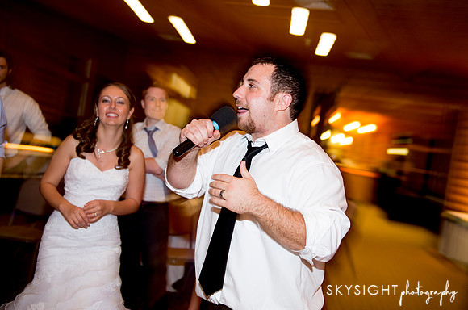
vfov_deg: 21.0
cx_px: 240
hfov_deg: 31.3
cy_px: 148
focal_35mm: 64
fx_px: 835
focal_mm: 55
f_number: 2.8
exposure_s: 1/25
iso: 1000
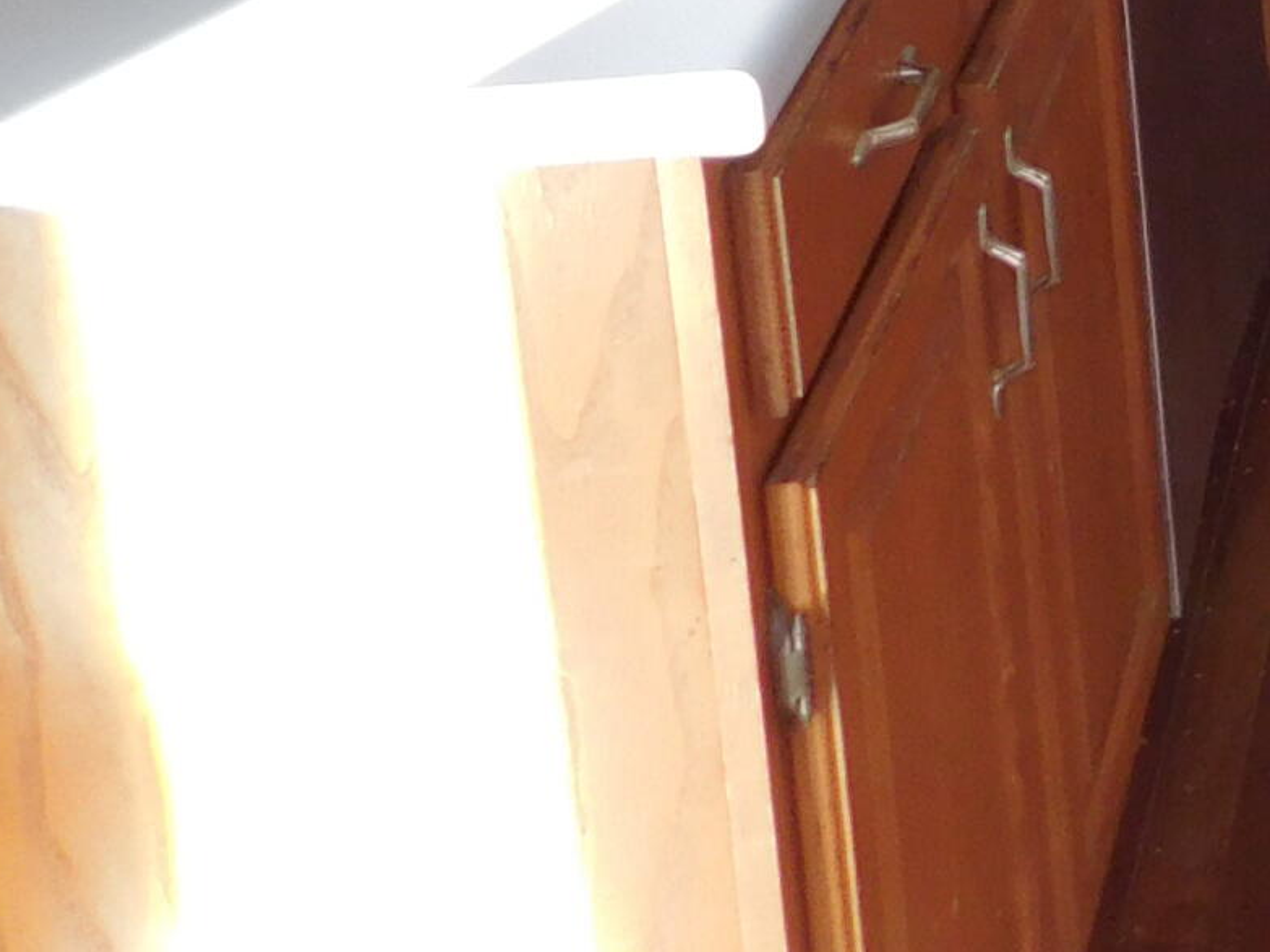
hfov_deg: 18.2
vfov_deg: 14.0
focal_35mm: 92
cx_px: 2070
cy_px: -853
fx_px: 3375
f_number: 3
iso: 160
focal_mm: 4.1
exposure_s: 1/30
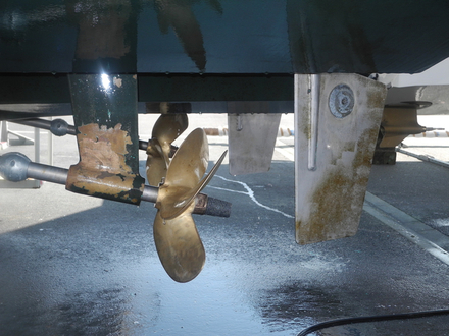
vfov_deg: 32.2
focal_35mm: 45
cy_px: 168
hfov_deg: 42.1
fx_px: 584
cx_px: 224
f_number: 3.2
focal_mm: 9.7
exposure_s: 1/314
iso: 100
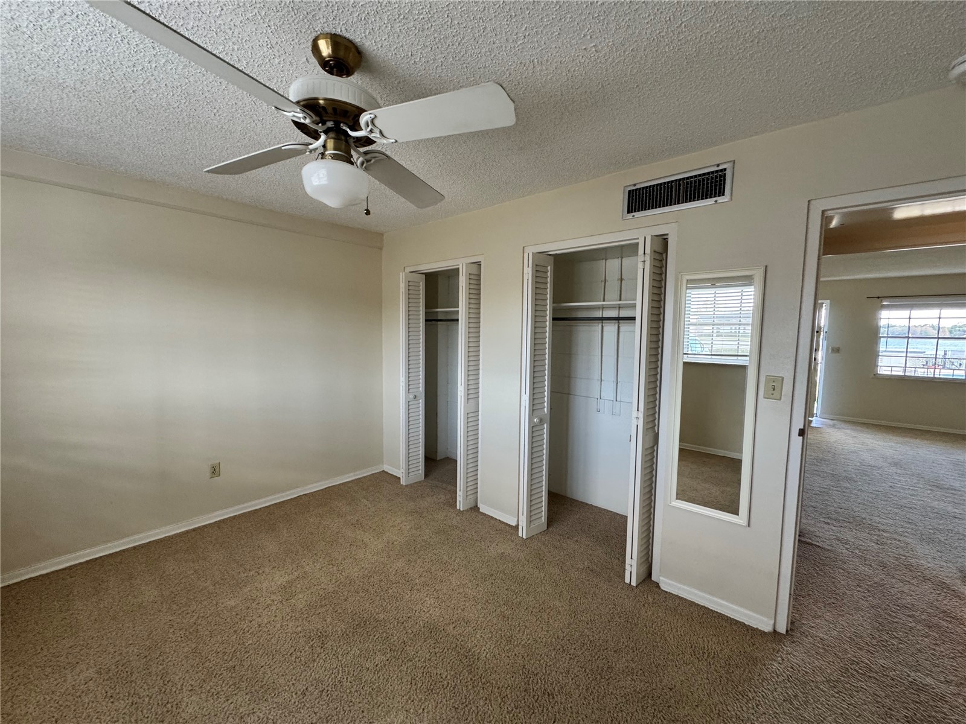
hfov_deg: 102.1
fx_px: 391
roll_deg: +0.4
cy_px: 362
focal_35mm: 14
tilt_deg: -3.2
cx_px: 483
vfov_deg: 85.7
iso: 250
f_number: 2.2
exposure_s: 1/120
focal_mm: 2.22
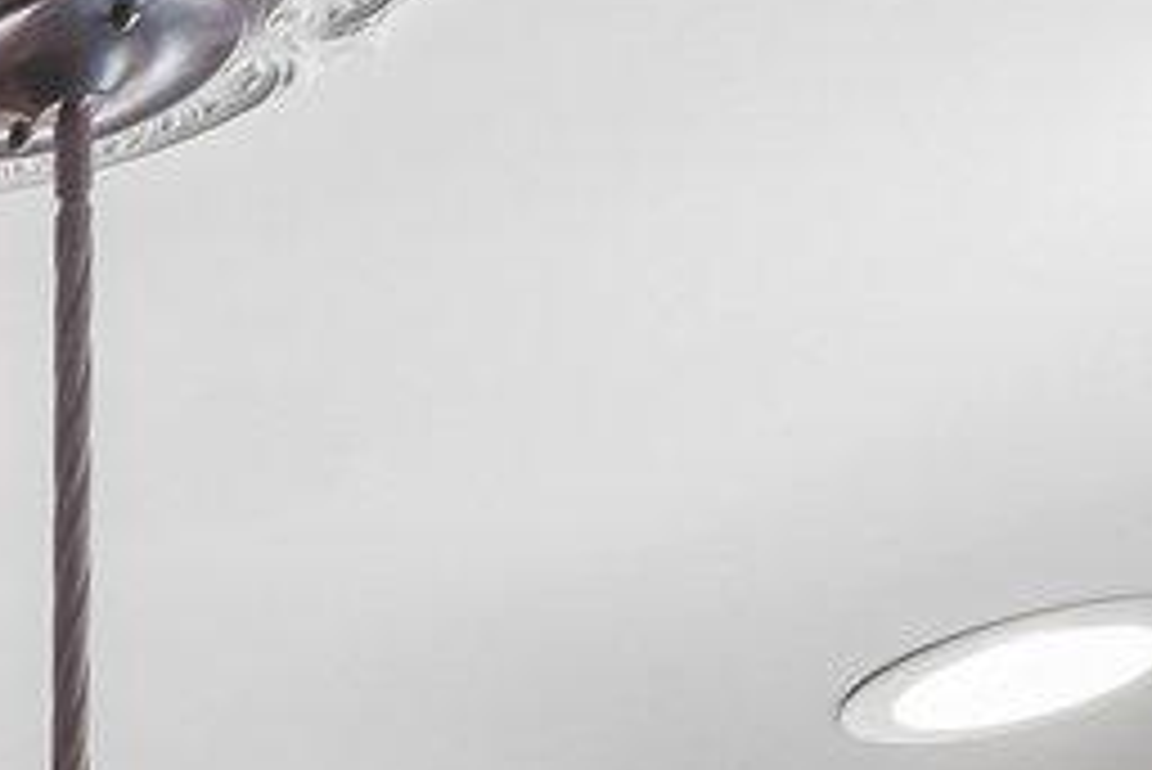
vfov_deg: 8.7
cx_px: -2232
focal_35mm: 120
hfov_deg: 11.2
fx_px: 3842
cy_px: 2573
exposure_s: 1/3.33
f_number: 8
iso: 250
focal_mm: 10
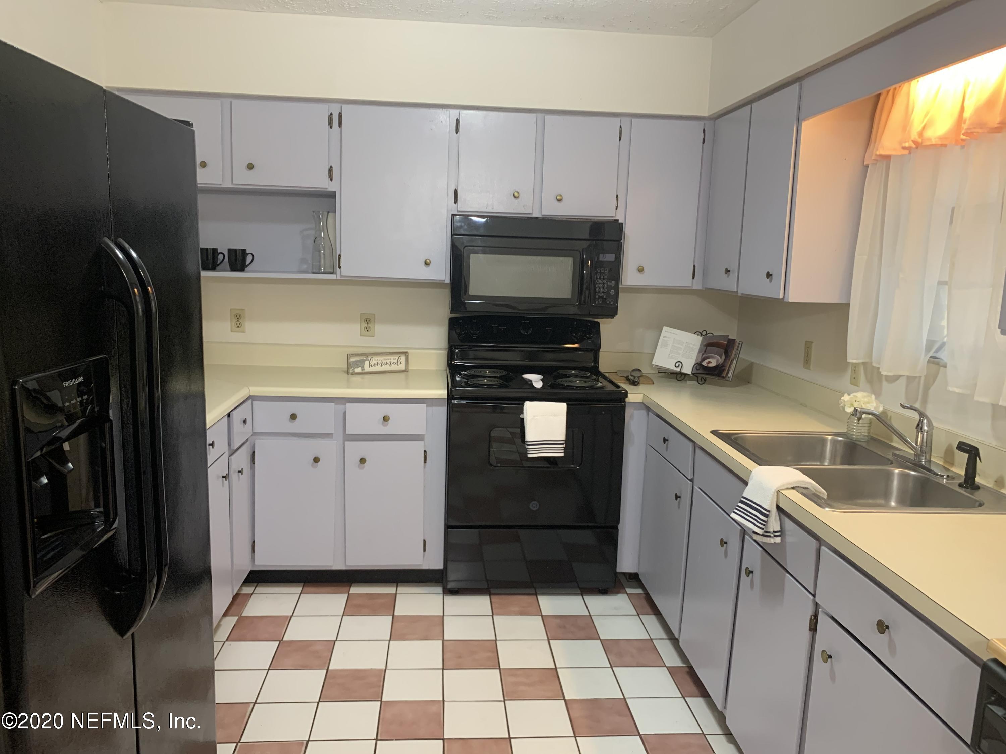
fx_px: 756
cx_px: 503
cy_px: 377
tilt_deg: -9.2
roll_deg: -1.5
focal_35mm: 26
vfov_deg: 53.1
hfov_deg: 67.3
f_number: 1.8
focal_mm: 4.25
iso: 200
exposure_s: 1/60
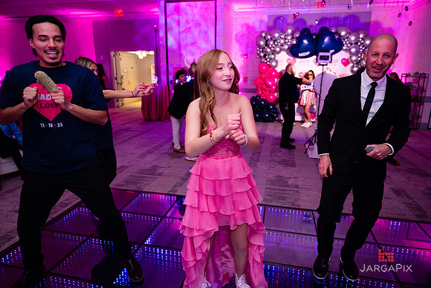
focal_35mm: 24
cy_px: 144
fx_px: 289
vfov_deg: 52.9
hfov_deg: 73.4
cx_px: 216
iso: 1250
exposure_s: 1/125
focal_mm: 24
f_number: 3.2
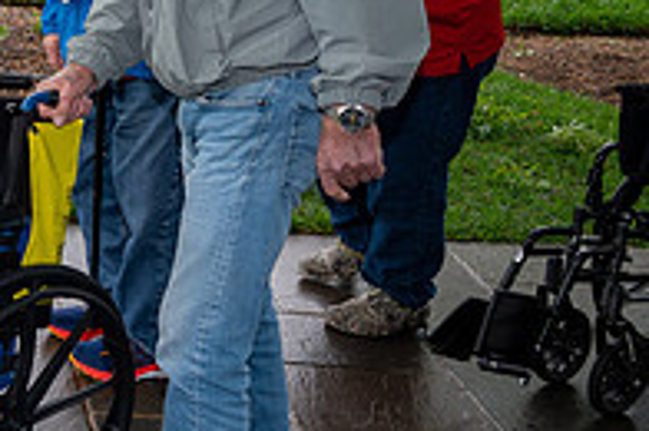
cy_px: 33
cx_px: -291
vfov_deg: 18.8
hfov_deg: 23.5
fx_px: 1278
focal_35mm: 71
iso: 360
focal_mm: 24
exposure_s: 1/100
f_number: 6.3
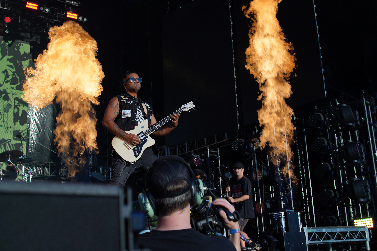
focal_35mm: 47
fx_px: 492
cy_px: 126
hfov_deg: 41.9
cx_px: 188
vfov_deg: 28.6
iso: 100
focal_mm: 47
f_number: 6.3
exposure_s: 1/400
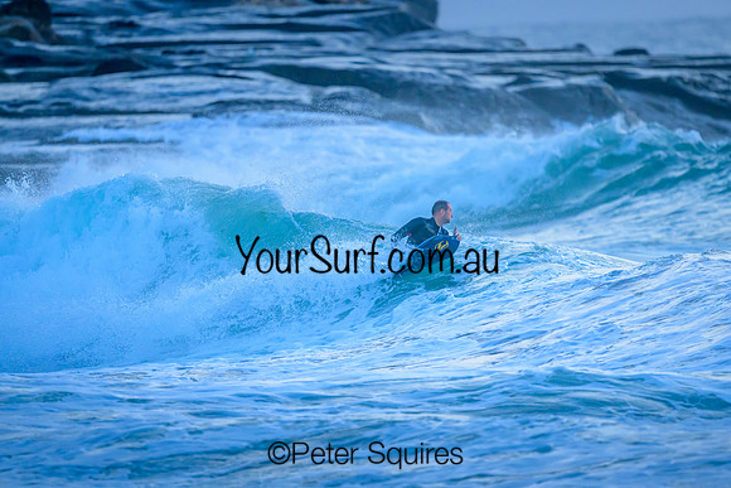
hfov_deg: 2.6
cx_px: 366
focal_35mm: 800
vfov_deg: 1.7
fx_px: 16247
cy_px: 244
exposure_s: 1/2500
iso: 3200
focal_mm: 800
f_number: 6.3
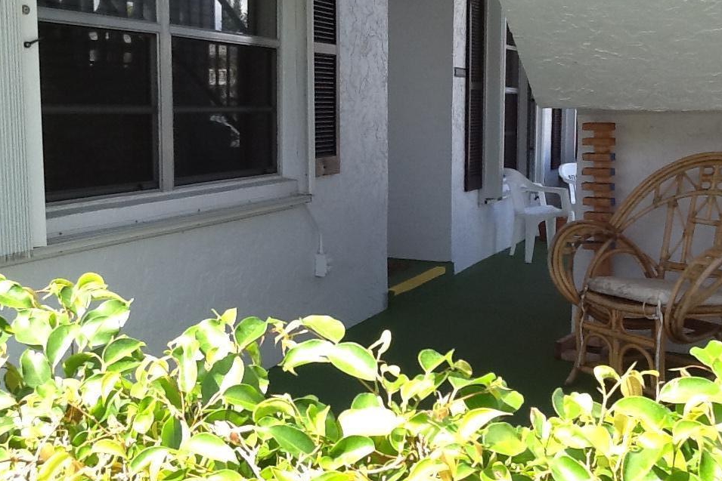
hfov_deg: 42.7
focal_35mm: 46
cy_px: 229
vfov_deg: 29.2
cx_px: 361
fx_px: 923
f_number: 2.4
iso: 40
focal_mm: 2.03
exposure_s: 1/278
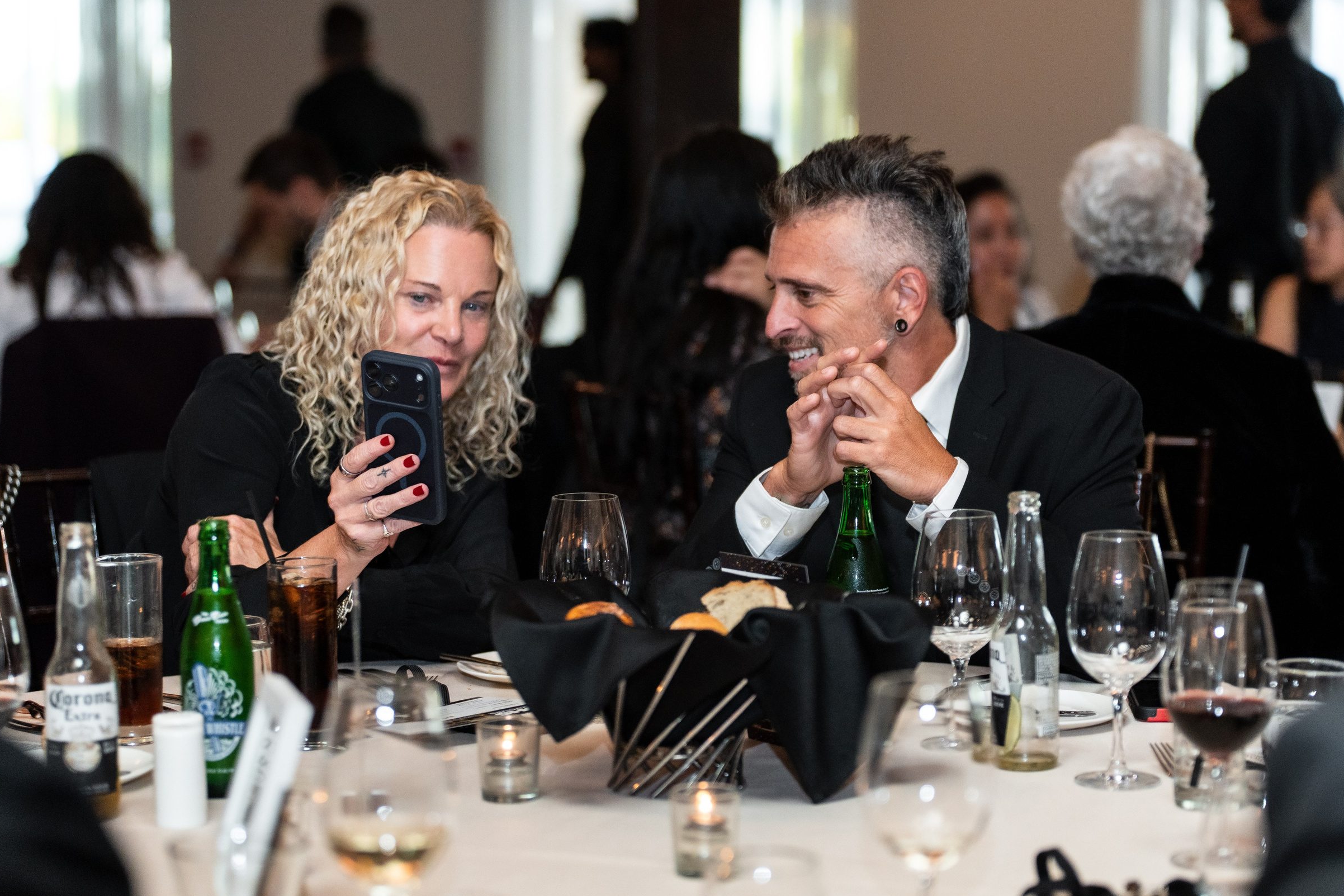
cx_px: 690
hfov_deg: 24.8
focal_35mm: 82
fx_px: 3061
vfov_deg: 16.7
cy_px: 467
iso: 3200
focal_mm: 77
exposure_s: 1/200
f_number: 2.5
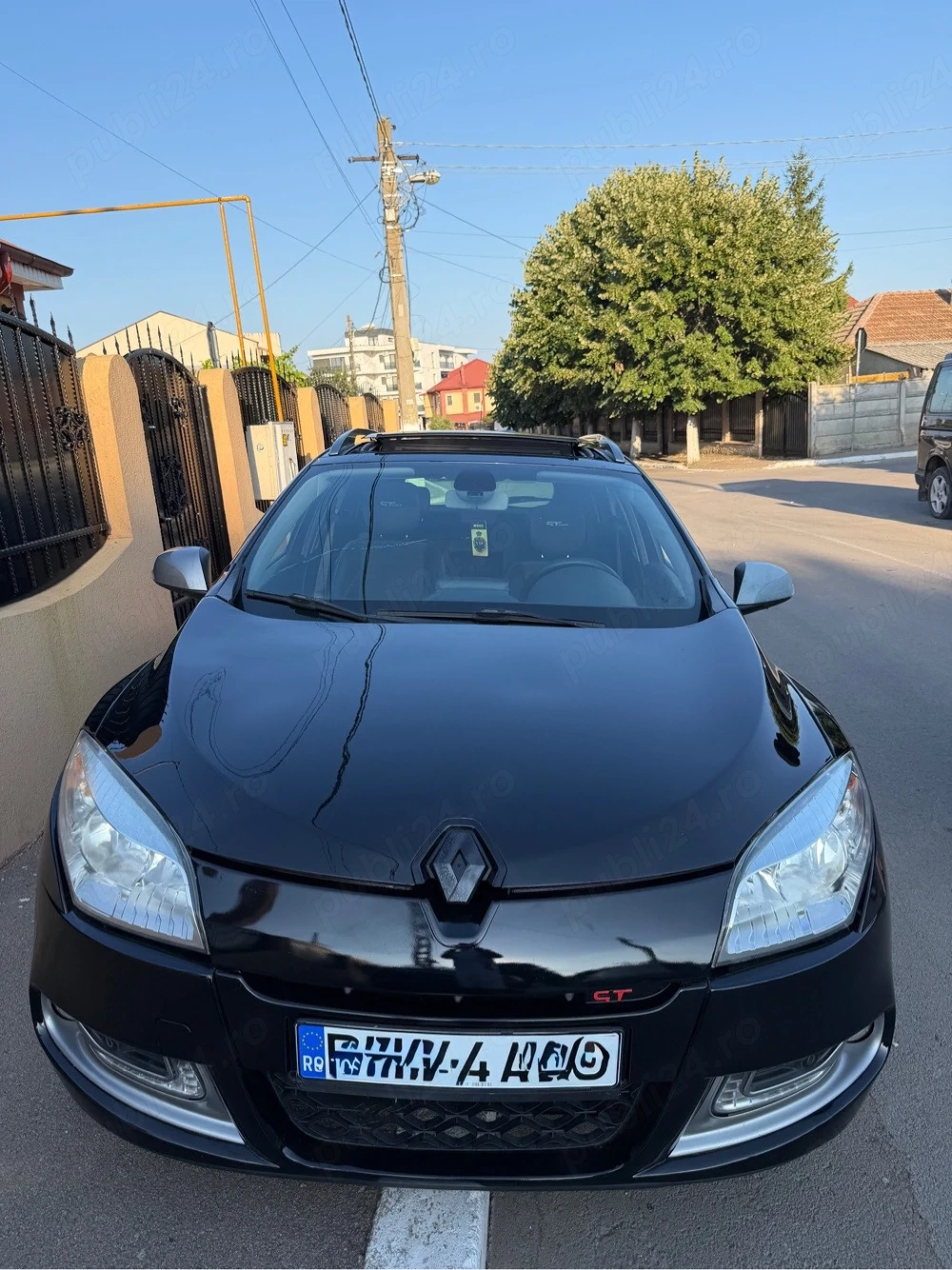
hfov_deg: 56.8
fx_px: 880
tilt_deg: -15.1
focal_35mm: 24
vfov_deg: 71.6
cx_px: 476
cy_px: 635
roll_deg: +3.7
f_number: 1.78
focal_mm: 6.76
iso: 80
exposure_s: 1/1812
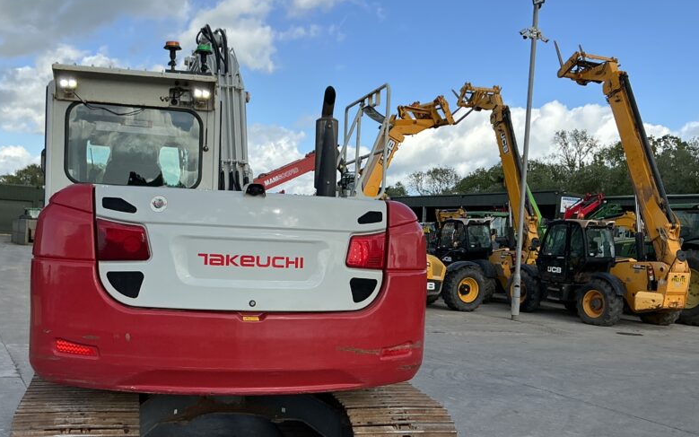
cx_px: 326
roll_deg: +1.4
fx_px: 743
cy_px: 279
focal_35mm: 39
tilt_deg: +0.7
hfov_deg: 50.3
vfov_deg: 32.6
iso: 25
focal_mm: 3
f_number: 1.8
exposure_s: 1/1144
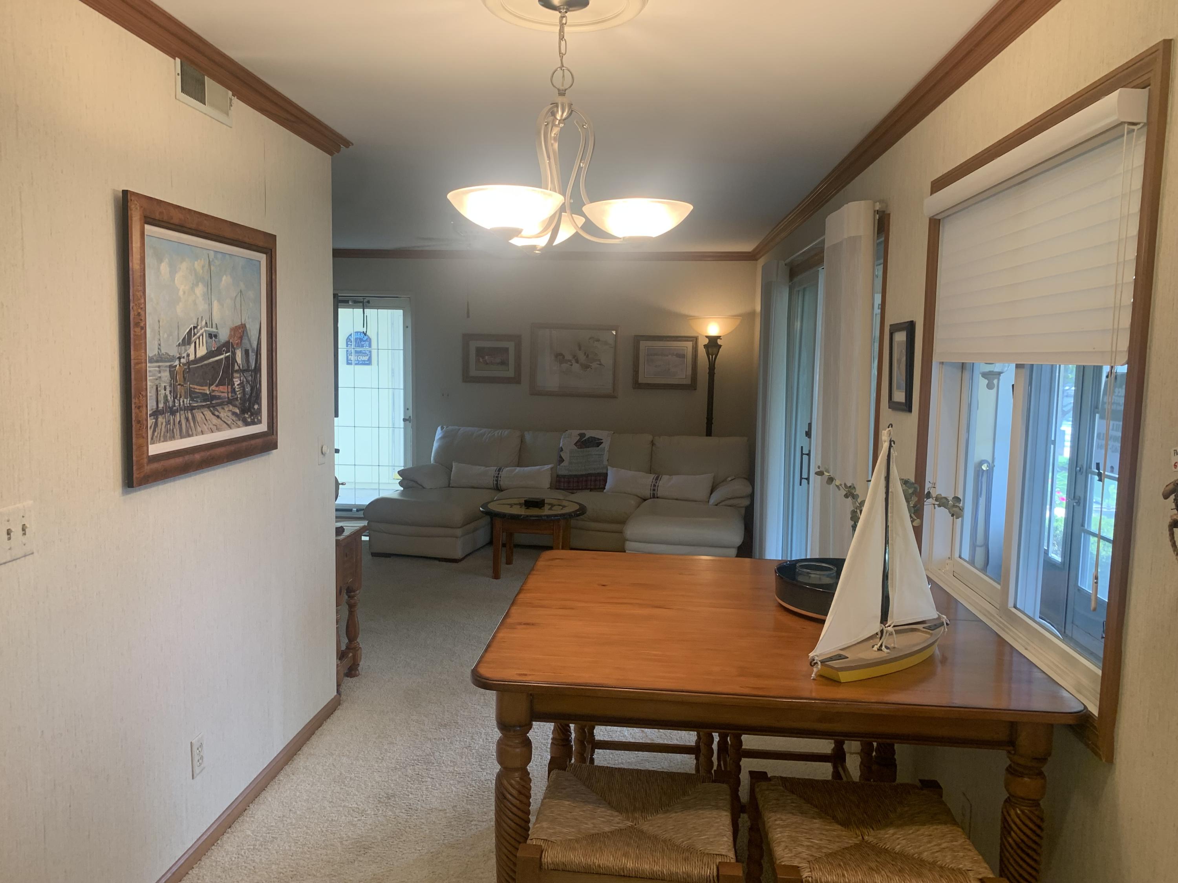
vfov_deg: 53.1
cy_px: 442
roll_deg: -0.5
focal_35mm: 26
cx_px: 589
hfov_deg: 67.3
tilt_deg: -4.7
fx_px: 885
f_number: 1.8
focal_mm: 4.25
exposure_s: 1/60
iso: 64
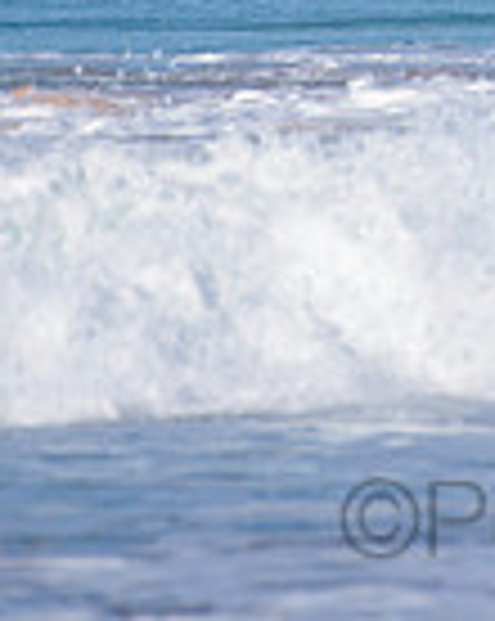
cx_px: 688
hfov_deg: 0.8
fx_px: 36211
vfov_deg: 1.0
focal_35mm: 1973
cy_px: -227
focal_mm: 500
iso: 140
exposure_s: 1/1600
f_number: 5.6
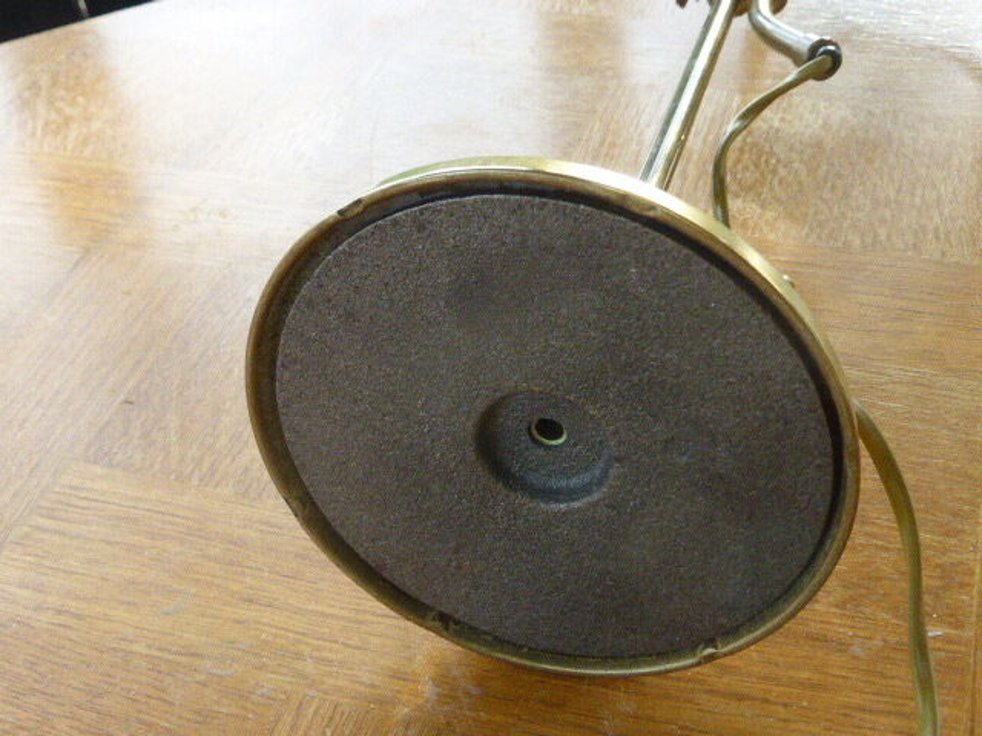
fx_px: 1390
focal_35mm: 49
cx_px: 491
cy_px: 368
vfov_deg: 29.7
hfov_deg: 38.9
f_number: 4.2
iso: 800
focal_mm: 8.5
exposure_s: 1/100
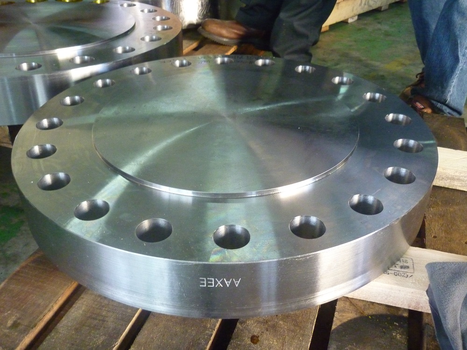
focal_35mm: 34
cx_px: 234
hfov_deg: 54.0
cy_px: 175
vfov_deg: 41.8
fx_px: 459
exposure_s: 1/50
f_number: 2.9
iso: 800
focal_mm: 5.9
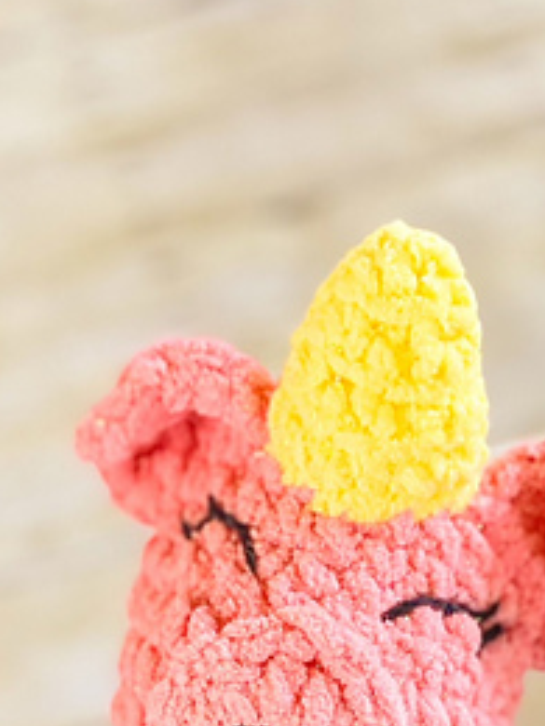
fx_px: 1344
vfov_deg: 27.5
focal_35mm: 64
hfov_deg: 22.9
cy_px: 810
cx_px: 288
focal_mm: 4.25
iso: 200
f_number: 1.8
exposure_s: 1/60
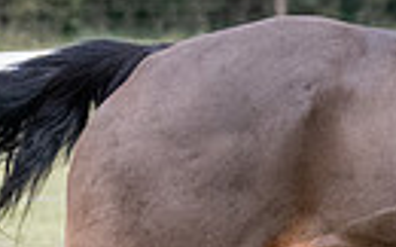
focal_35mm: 1021
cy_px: 314
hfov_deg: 2.1
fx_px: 11009
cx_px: 758
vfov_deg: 1.3
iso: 1600
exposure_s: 1/800
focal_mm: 115
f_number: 4
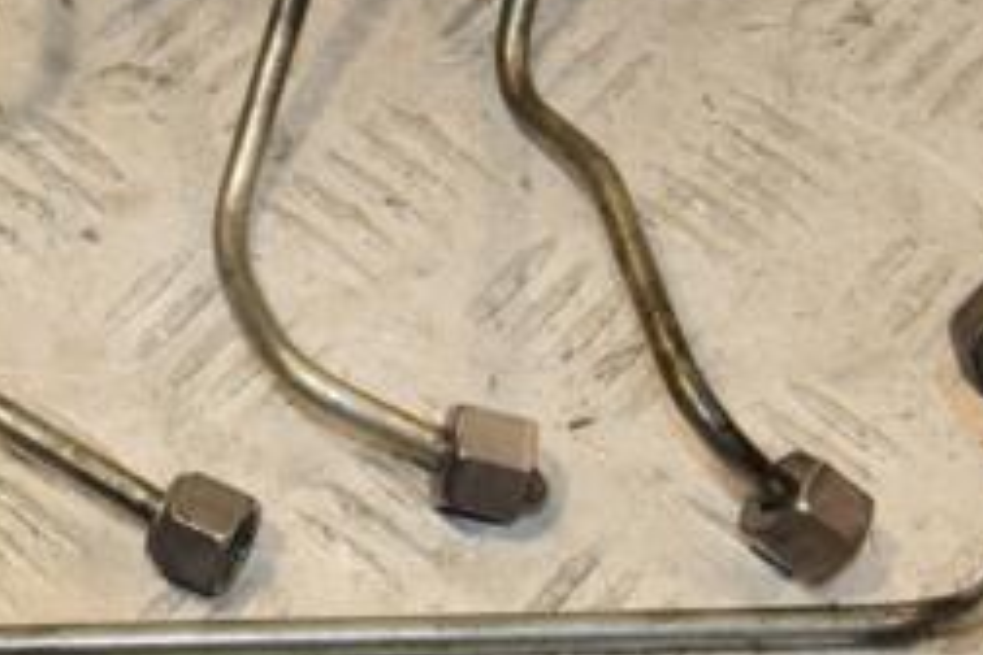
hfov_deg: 16.1
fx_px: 3418
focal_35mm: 125
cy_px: 218
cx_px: 90
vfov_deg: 10.9
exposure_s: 1/200
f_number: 8
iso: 800
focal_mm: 35
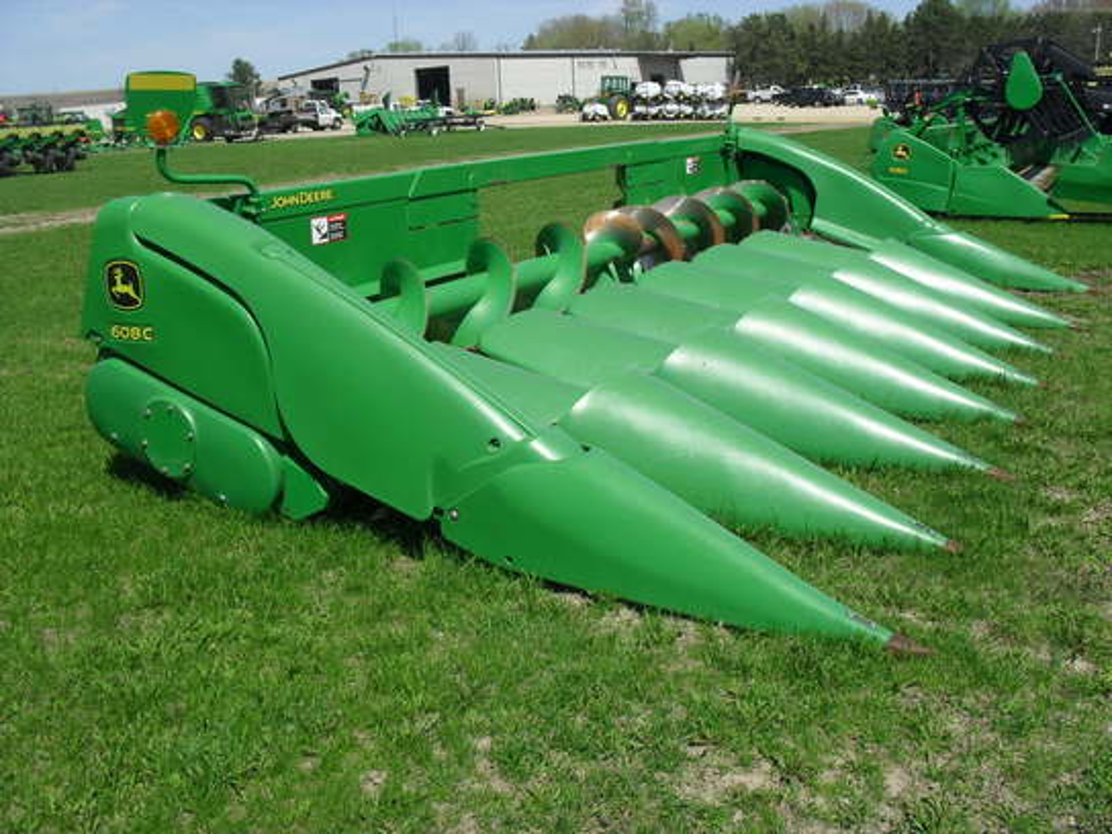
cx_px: 556
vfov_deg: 40.7
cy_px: 417
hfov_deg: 52.6
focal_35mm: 35
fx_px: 1124
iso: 100
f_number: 8.4
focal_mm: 6.3
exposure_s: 1/250
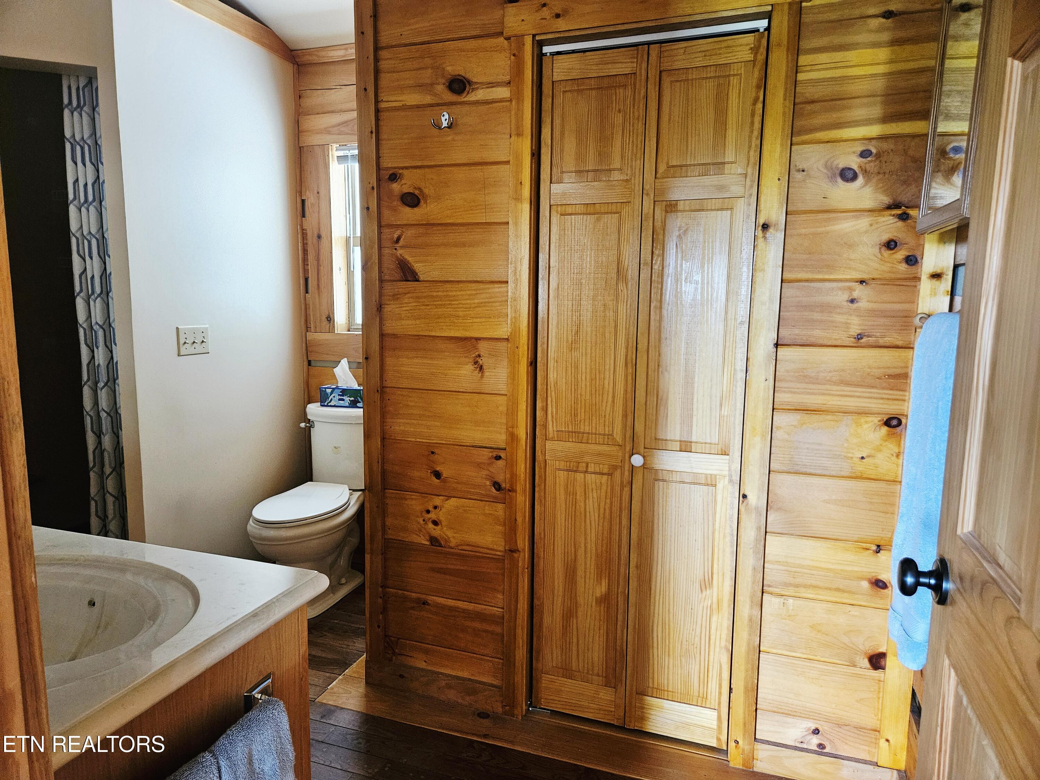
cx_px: 520
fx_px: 691
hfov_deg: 73.9
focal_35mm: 23
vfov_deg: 58.9
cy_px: 390
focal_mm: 5.4
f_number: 1.8
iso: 640
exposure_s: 1/60.2
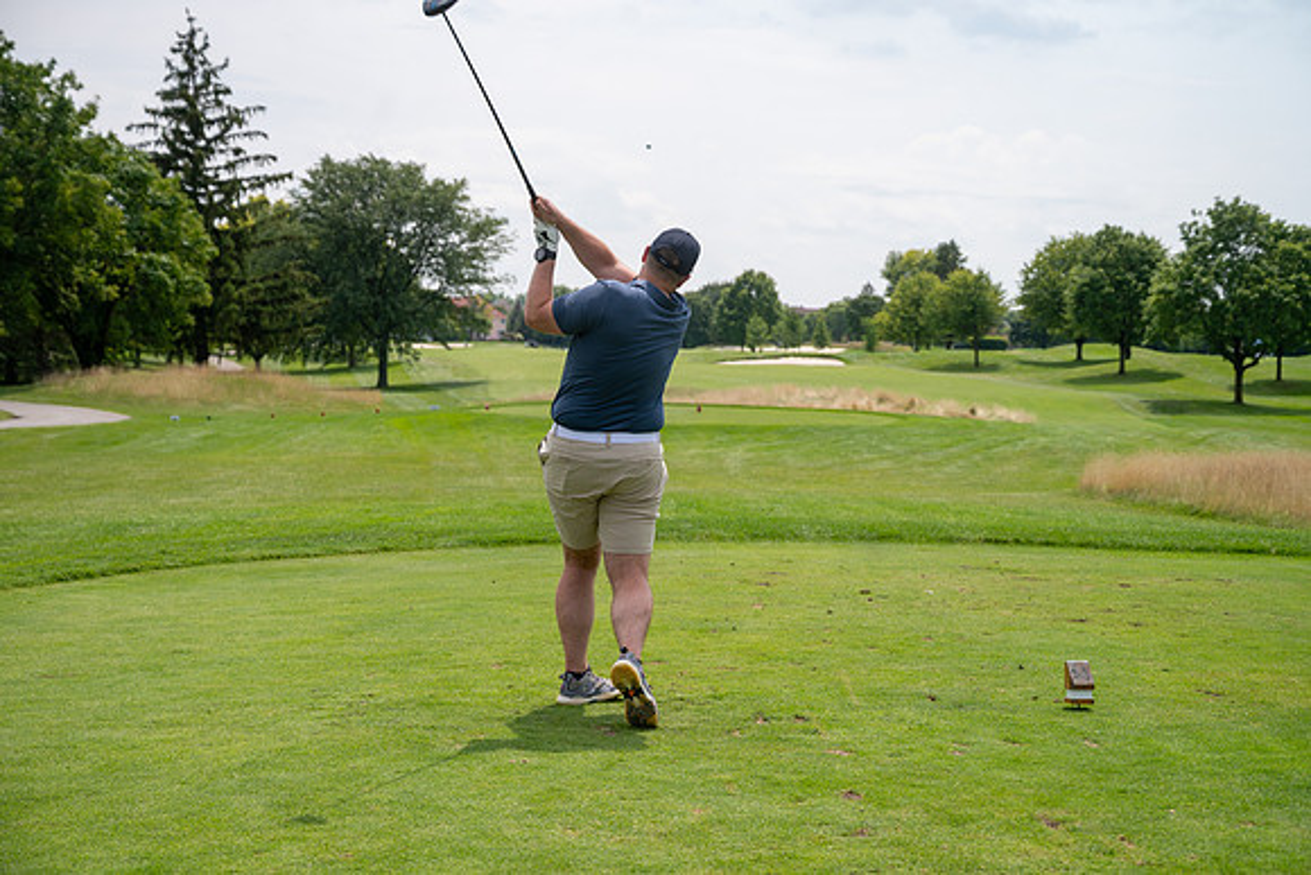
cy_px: 438
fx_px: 2263
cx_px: 656
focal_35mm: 62
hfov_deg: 32.3
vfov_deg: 21.9
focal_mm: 62
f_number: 5
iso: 250
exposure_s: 1/1600
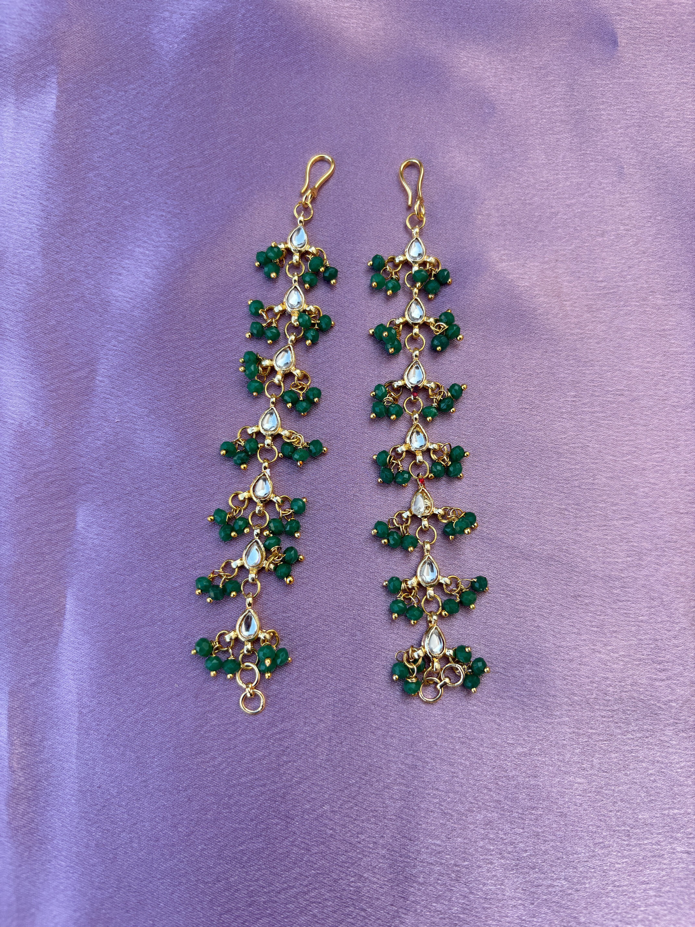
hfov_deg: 53.1
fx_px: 696
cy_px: 464
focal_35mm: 26
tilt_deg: -78.4
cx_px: 348
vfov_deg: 67.3
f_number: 1.6
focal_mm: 5.96
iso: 40
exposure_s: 1/188
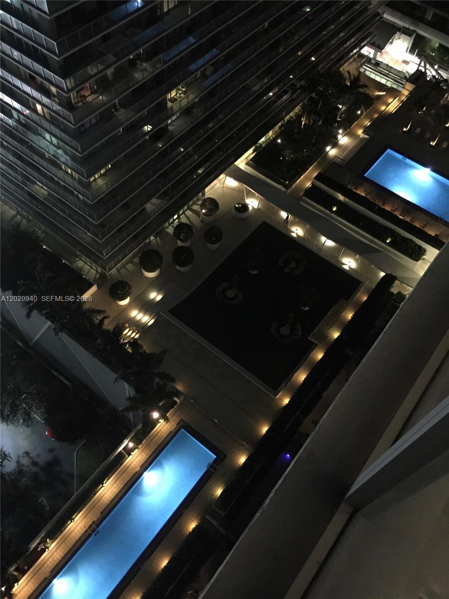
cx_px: 224
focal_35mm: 29
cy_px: 300
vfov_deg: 61.7
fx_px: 502
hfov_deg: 48.2
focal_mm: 4.15
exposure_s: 1/15
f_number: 2.2
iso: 800
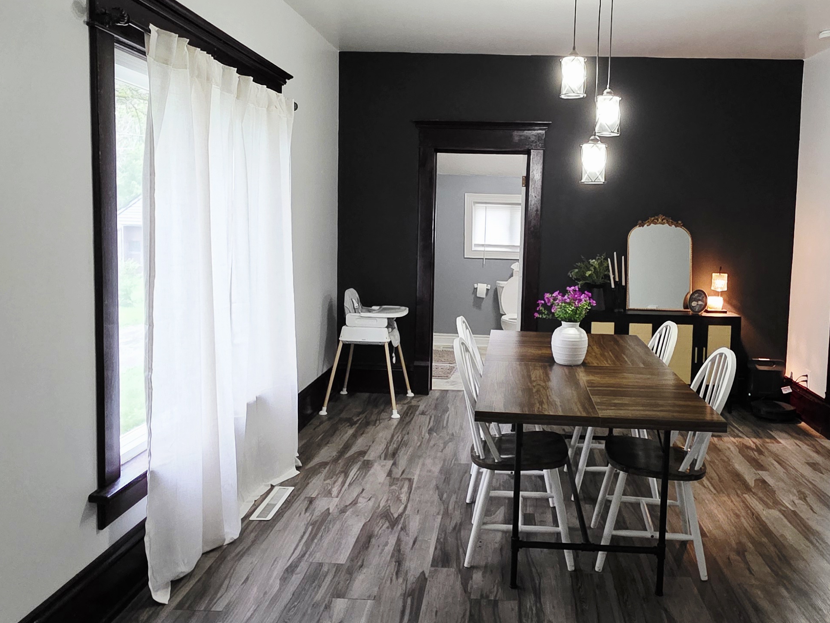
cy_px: 279
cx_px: 492
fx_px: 647
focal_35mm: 27
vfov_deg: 51.3
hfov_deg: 64.8
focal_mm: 2.2
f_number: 1.9
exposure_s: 1/60.2
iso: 640
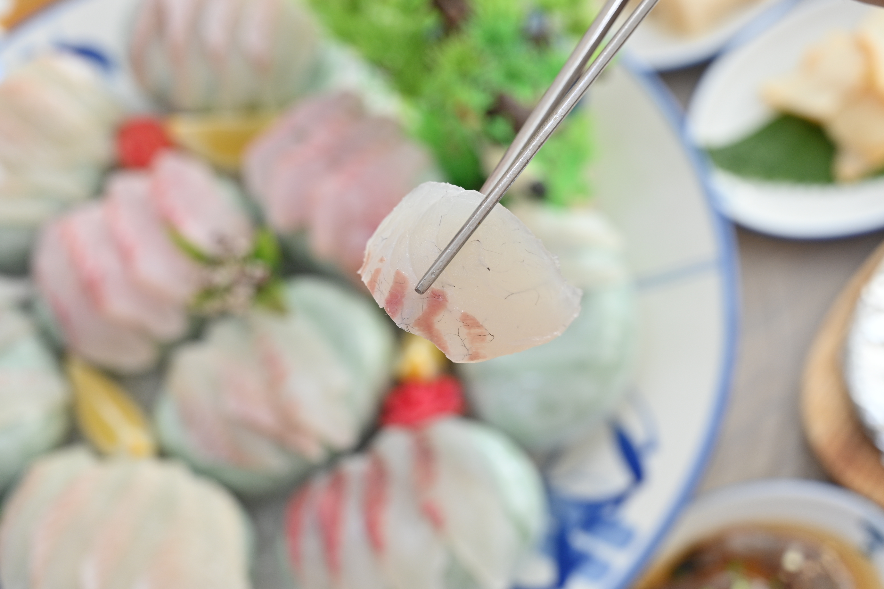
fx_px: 1301
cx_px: 442
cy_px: 294
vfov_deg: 25.5
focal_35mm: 53
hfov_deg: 37.5
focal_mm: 53
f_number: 6.3
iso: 200
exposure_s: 1/100
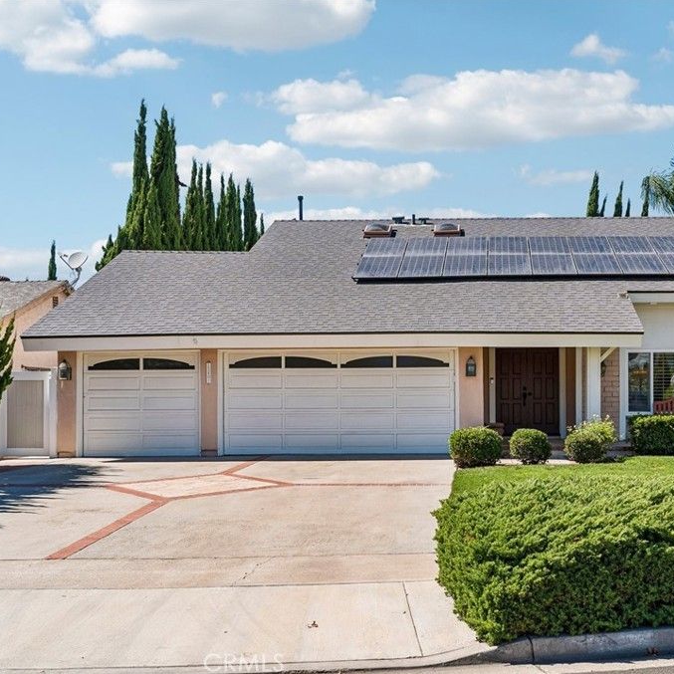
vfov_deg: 46.0
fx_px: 793
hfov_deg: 45.2
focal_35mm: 36
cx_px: 462
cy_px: 337
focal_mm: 28
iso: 100
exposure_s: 1/400
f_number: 8
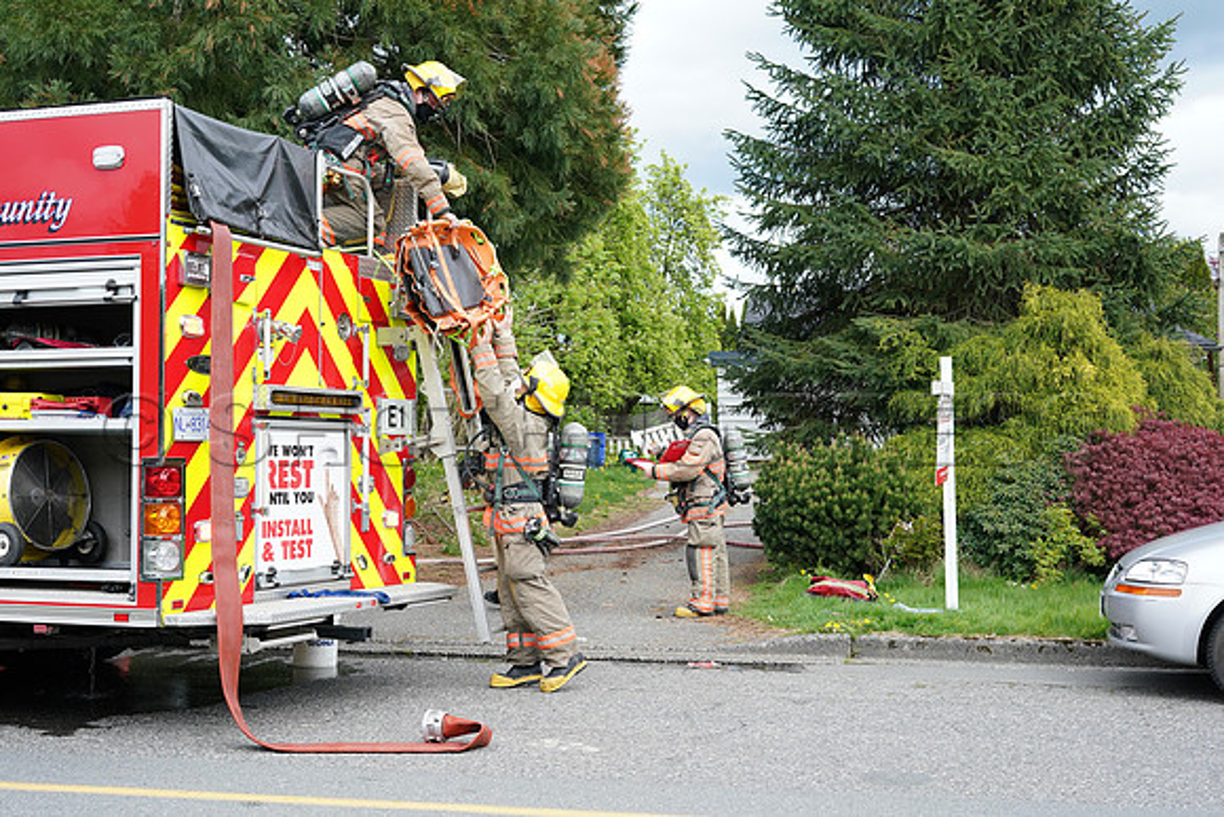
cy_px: 408
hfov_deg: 39.6
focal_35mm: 50
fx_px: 1700
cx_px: 612
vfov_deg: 27.0
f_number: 5.6
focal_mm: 50
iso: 400
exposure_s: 1/500
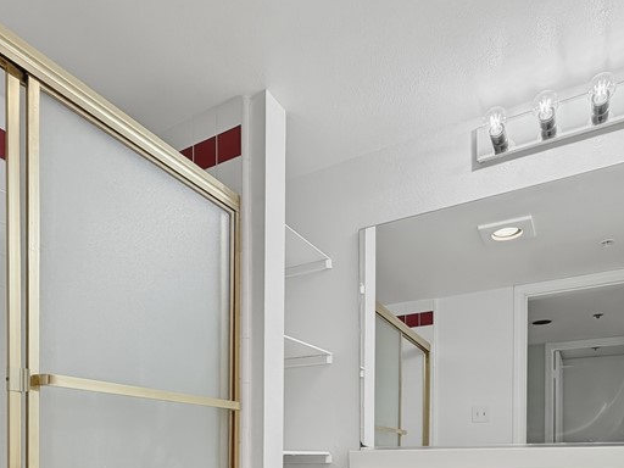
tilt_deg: +0.7
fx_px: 505
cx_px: 282
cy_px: 446
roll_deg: -0.3
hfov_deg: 63.3
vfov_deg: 44.0
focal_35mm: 28
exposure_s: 1/120
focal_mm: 2.2
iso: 80
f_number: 2.2
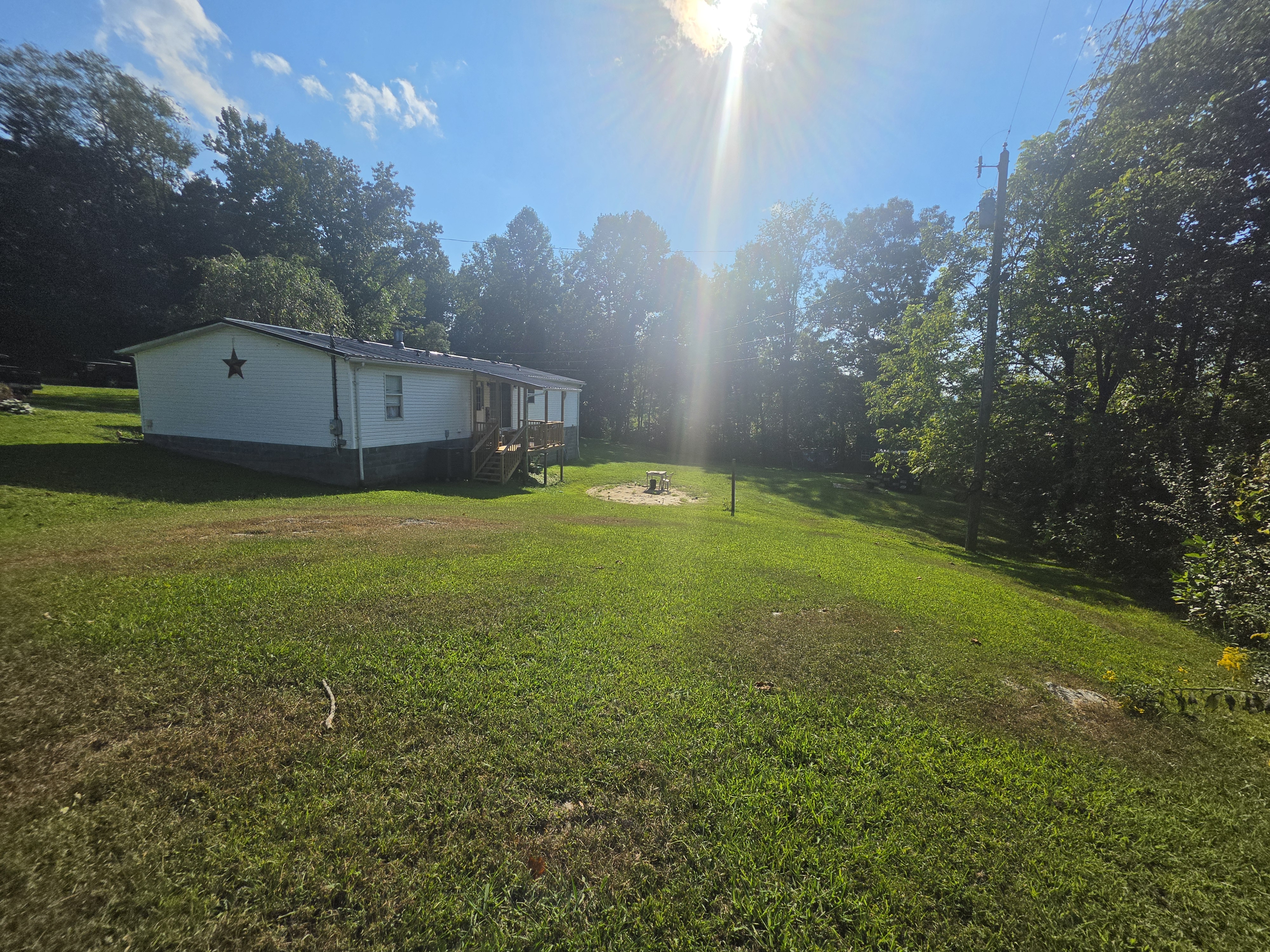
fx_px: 477
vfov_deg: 89.9
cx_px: 635
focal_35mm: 13
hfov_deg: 106.2
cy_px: 476
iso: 32
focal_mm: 2.2
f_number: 1.9
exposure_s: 1/6773
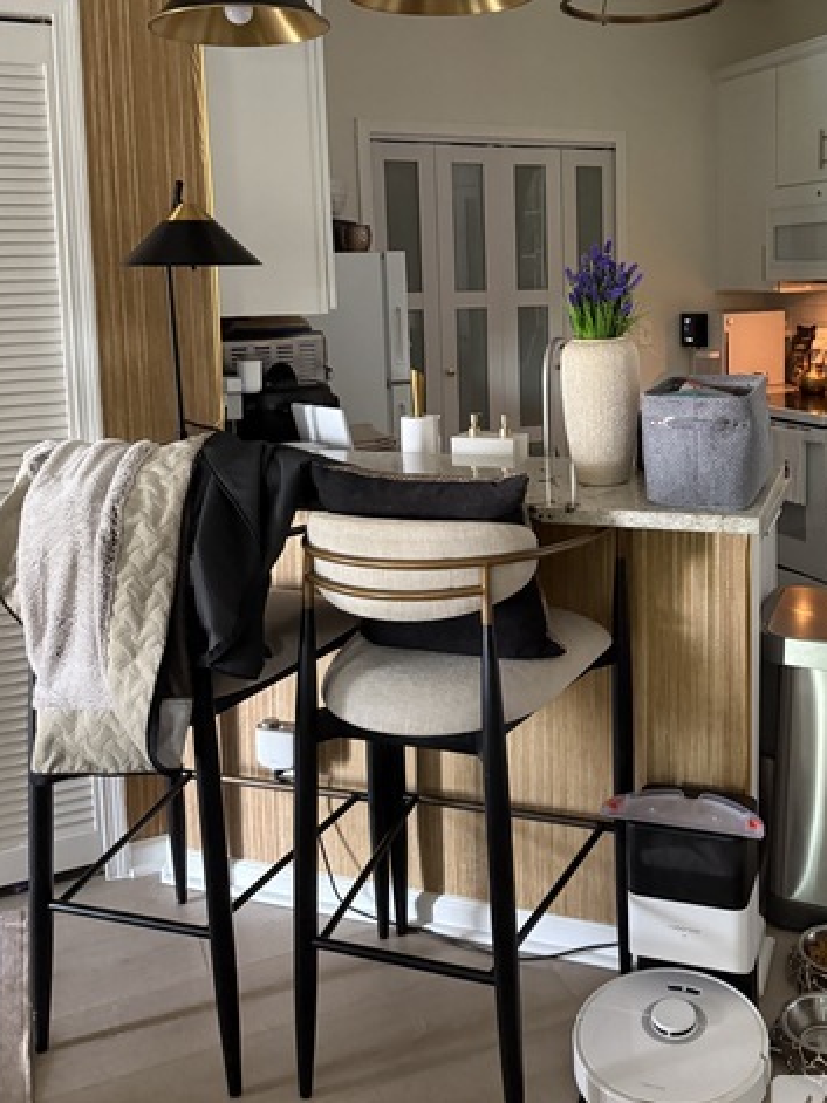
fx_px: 1084
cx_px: 565
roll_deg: -1.1
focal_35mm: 34
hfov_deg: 41.1
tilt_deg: -5.0
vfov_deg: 53.1
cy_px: 388
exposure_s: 1/58
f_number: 1.78
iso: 800
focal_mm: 6.76
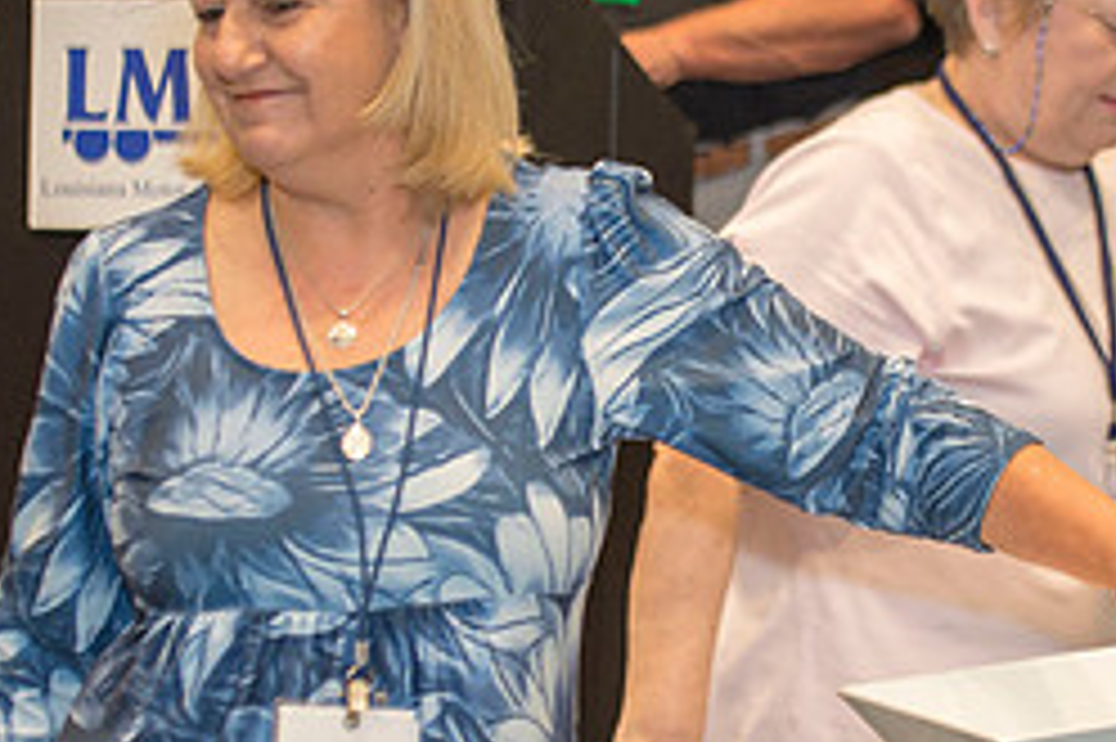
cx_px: 774
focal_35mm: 164
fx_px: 5080
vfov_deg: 8.4
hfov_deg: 12.5
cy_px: 486
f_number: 2.8
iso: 1250
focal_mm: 70
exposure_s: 1/160
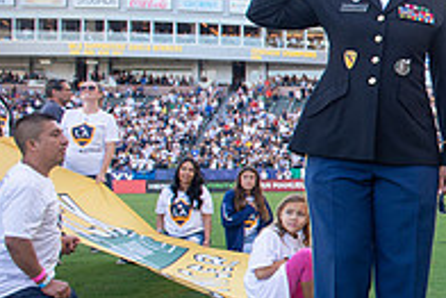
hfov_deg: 23.6
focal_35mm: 71
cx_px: 642
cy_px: 158
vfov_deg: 19.2
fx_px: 880
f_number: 4.5
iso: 200
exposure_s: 1/320
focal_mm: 24
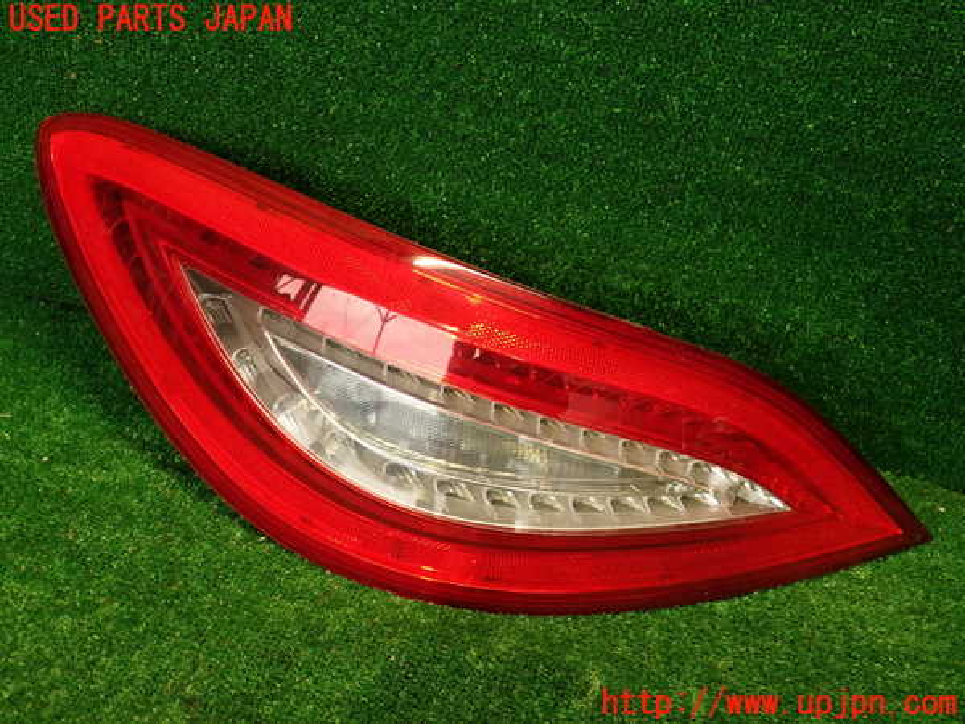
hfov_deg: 56.8
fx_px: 892
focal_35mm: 32
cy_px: 362
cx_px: 482
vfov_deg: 44.2
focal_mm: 5.79
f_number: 2.4
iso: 200
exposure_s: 1/30
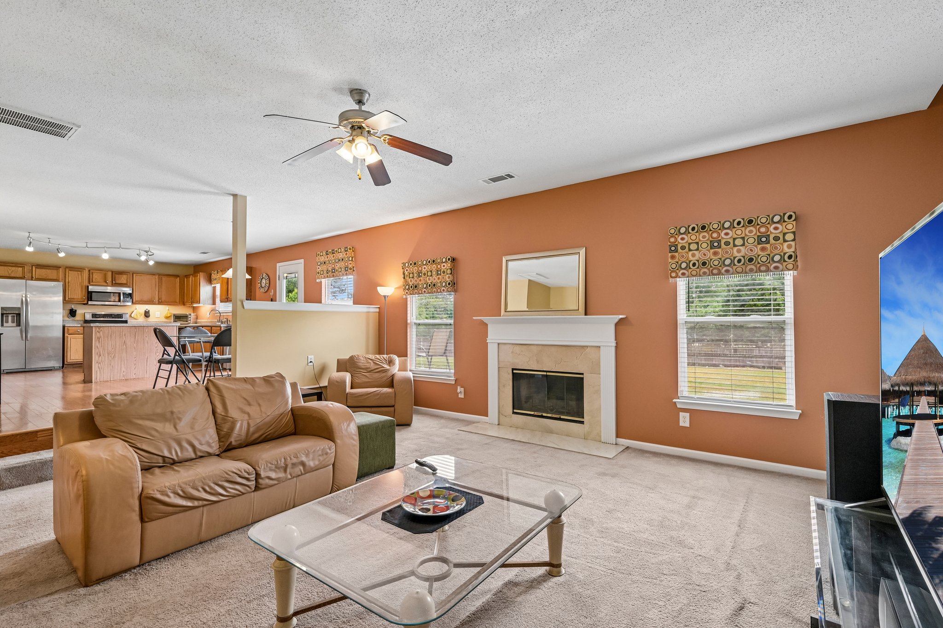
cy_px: 314
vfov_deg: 72.0
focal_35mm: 16
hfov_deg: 95.0
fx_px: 432
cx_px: 472
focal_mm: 16.5
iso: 400
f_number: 8
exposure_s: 1/60
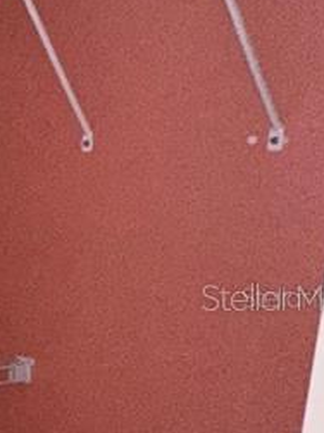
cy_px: 297
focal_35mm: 67
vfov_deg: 28.7
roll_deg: +0.2
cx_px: -412
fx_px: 837
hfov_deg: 15.1
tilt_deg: -10.4
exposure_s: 1/21
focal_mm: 2.22
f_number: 2.2
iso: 400
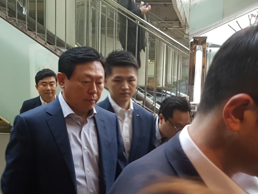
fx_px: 194
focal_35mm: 26
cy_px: 97
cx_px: 129
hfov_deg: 67.3
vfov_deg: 53.0
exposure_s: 1/60
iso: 200
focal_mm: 4.2
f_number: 1.7
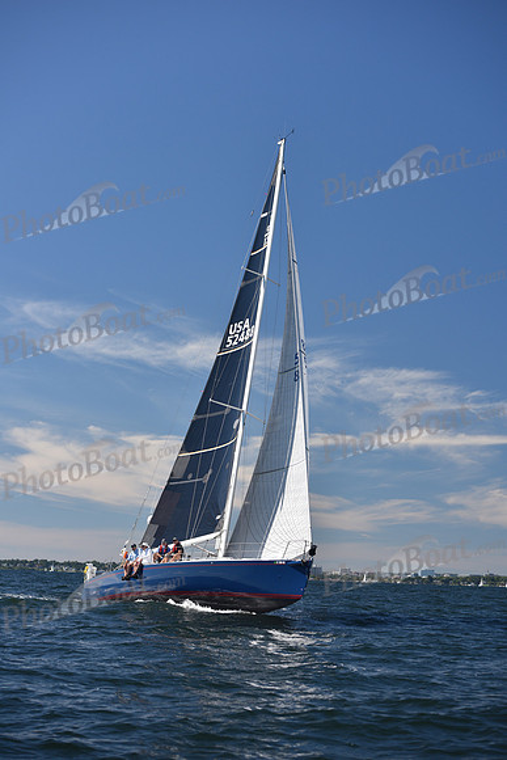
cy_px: 380
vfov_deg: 28.8
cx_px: 254
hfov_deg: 19.5
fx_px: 1478
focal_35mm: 70
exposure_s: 1/800
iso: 200
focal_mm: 70
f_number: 4.5
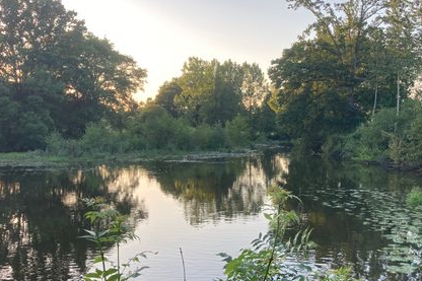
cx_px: 268
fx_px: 492
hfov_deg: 46.0
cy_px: 161
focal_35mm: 42
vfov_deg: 31.8
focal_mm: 3.99
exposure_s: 1/121
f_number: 1.8
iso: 25
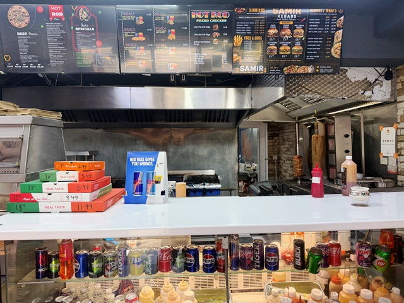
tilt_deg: +0.2
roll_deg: +1.0
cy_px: 152
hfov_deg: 71.6
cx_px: 202
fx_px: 280
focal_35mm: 24
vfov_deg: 56.8
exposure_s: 1/121
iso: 64
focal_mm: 6.76
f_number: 1.78
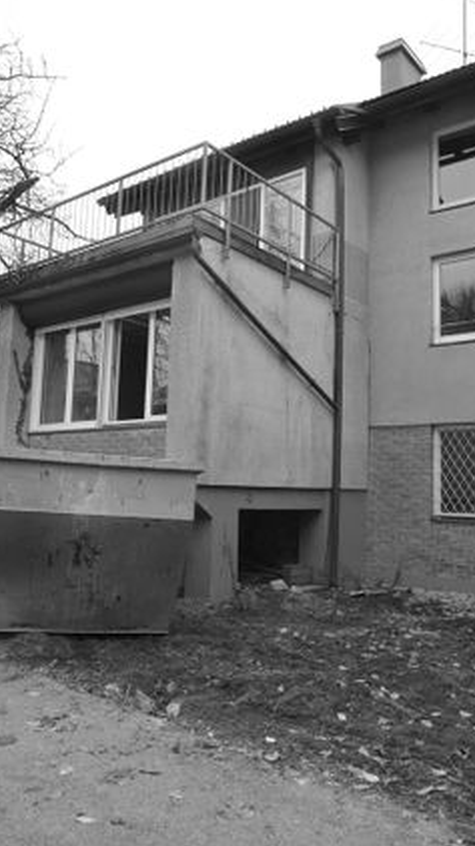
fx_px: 650
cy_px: 419
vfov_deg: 66.1
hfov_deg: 40.1
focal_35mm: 29
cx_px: 248
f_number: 7.1
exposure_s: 1/200
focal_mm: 18
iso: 1000
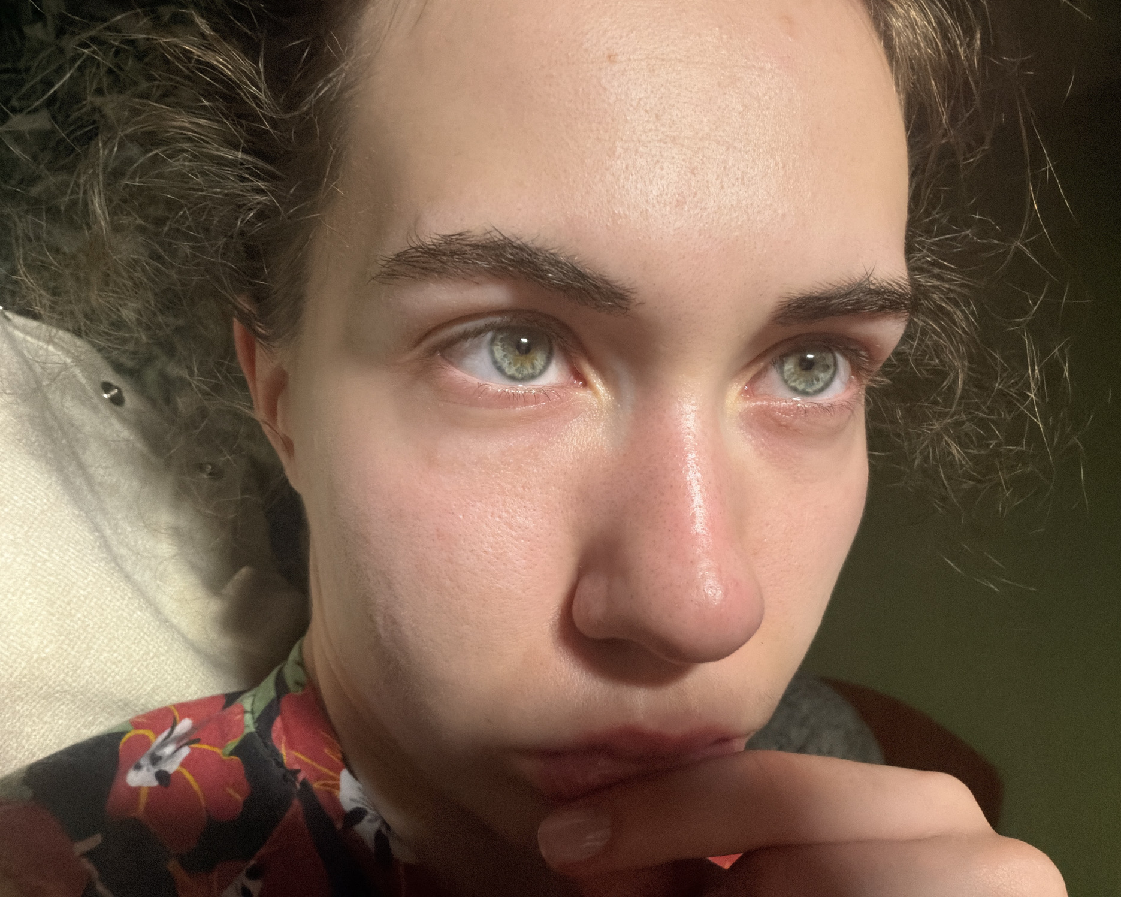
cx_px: 532
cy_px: 448
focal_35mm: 24
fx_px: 796
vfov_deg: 58.8
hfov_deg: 70.2
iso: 320
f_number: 1.9
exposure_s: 1/33
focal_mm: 2.71
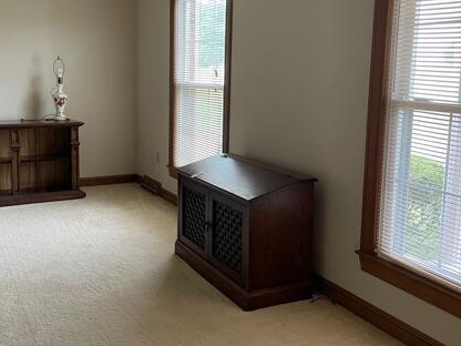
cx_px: 203
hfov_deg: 46.7
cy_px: 146
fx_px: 533
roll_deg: -1.1
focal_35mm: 40
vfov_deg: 35.9
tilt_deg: -8.2
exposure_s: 1/66
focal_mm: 4.2
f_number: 1.6
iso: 125
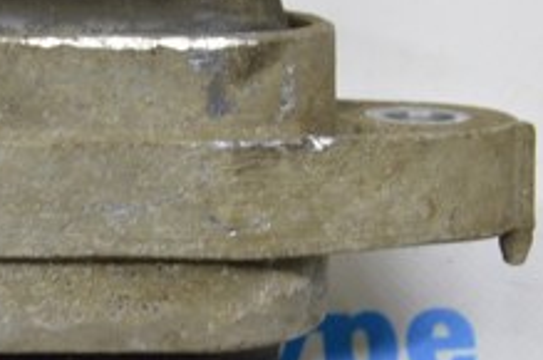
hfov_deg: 17.9
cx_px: 161
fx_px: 1716
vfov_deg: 12.0
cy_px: 135
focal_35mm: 114
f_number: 5.6
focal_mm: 26
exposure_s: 1/20
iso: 400
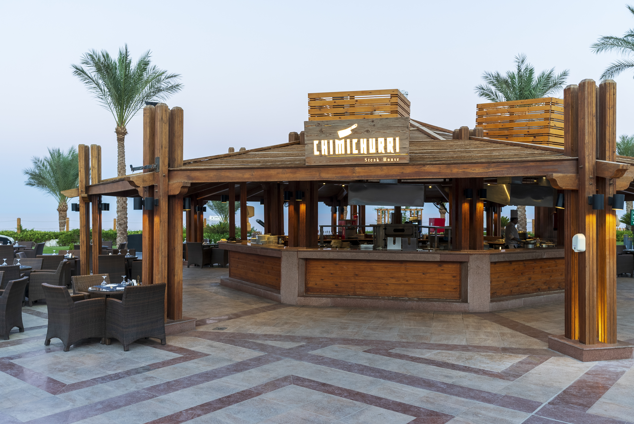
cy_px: 212
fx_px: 546
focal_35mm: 31
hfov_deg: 60.3
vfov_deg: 42.4
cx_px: 317
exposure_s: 1/25
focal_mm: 31
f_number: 2.8
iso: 125
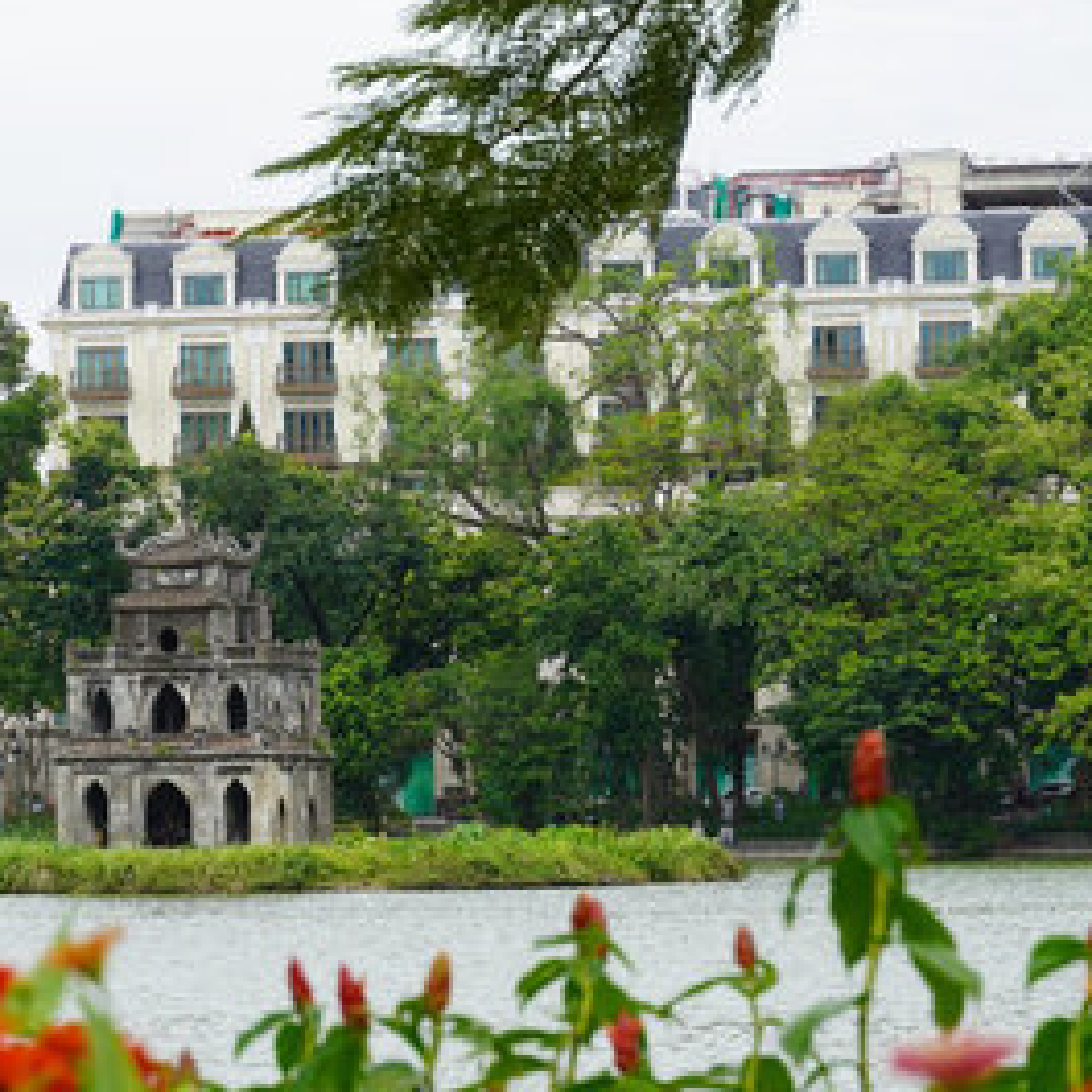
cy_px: 647
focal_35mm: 156
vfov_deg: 11.2
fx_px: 5568
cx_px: 185
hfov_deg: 11.2
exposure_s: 1/125
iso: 100
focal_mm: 60
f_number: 6.3
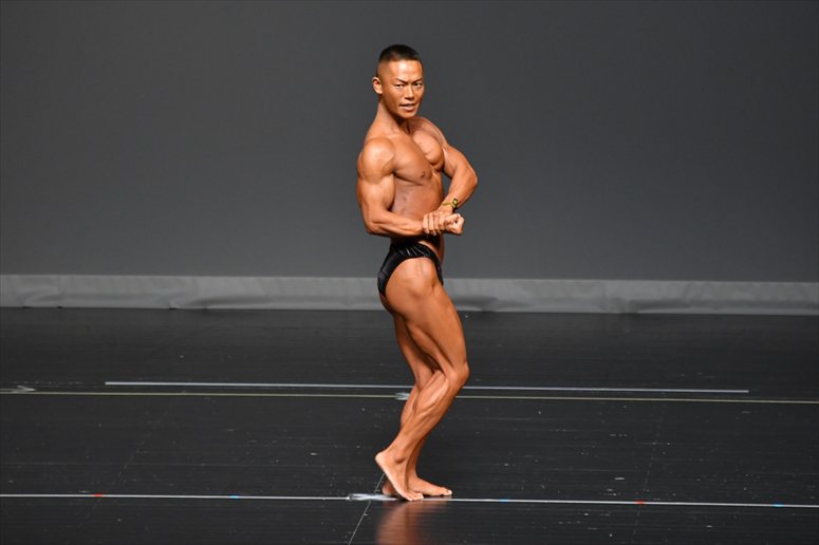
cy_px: 272
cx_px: 410
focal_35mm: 345
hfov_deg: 6.0
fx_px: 7845
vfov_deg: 4.0
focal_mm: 230
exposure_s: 1/400
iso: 2500
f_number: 5.6
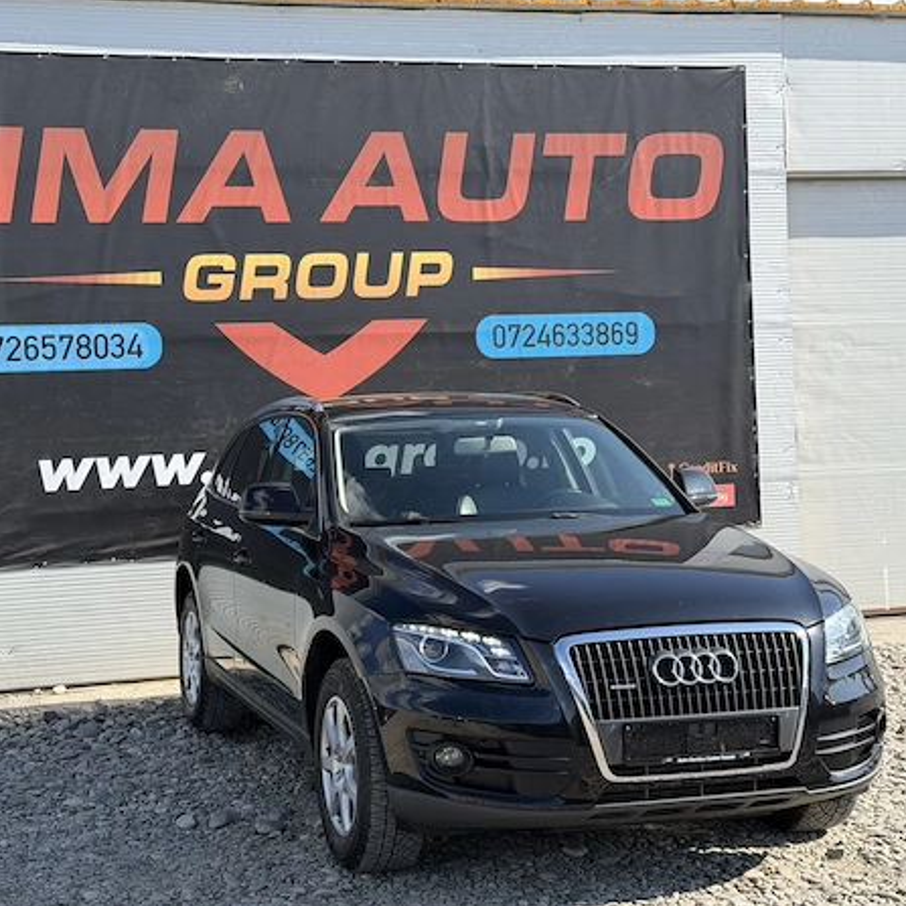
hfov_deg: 29.9
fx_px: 1688
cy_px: 452
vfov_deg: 30.0
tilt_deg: -1.3
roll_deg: +3.4
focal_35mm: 57
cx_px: 347
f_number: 1.78
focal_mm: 6.76
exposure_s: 1/1980
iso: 64
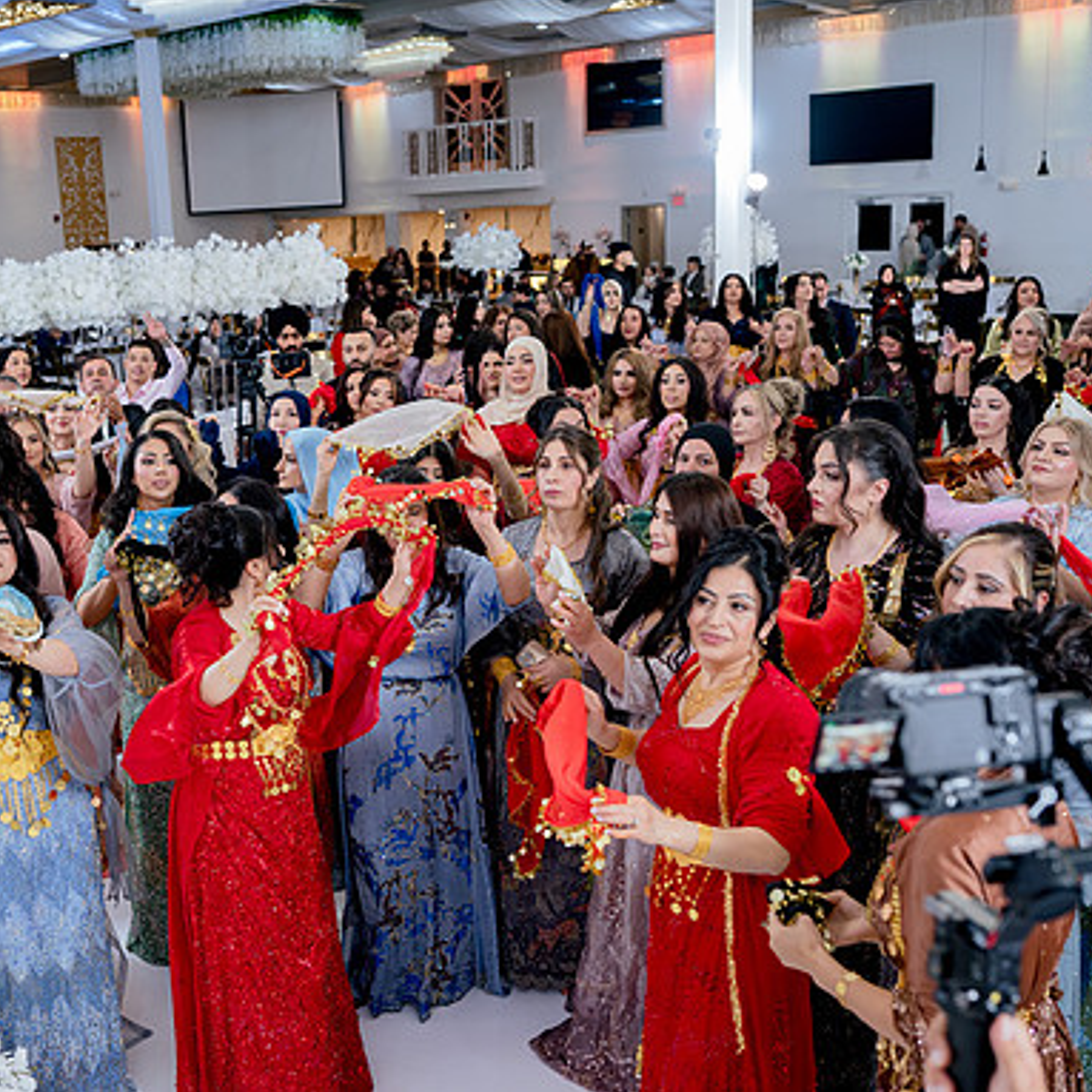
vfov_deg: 46.0
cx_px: 316
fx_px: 1285
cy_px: 543
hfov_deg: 45.0
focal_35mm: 36
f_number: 2.8
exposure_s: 1/160
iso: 800
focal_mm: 28
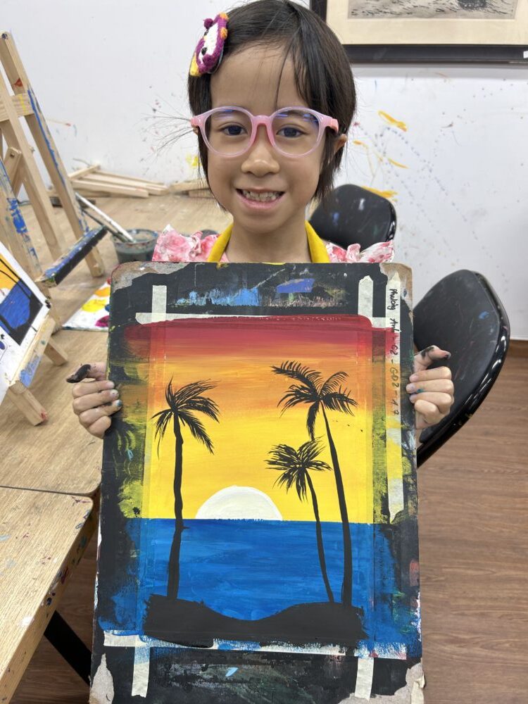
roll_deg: -0.6
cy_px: 352
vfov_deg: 67.3
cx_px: 264
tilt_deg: -28.2
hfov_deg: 53.1
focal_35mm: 26
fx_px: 529
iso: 40
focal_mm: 5.7
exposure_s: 1/100
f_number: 1.5
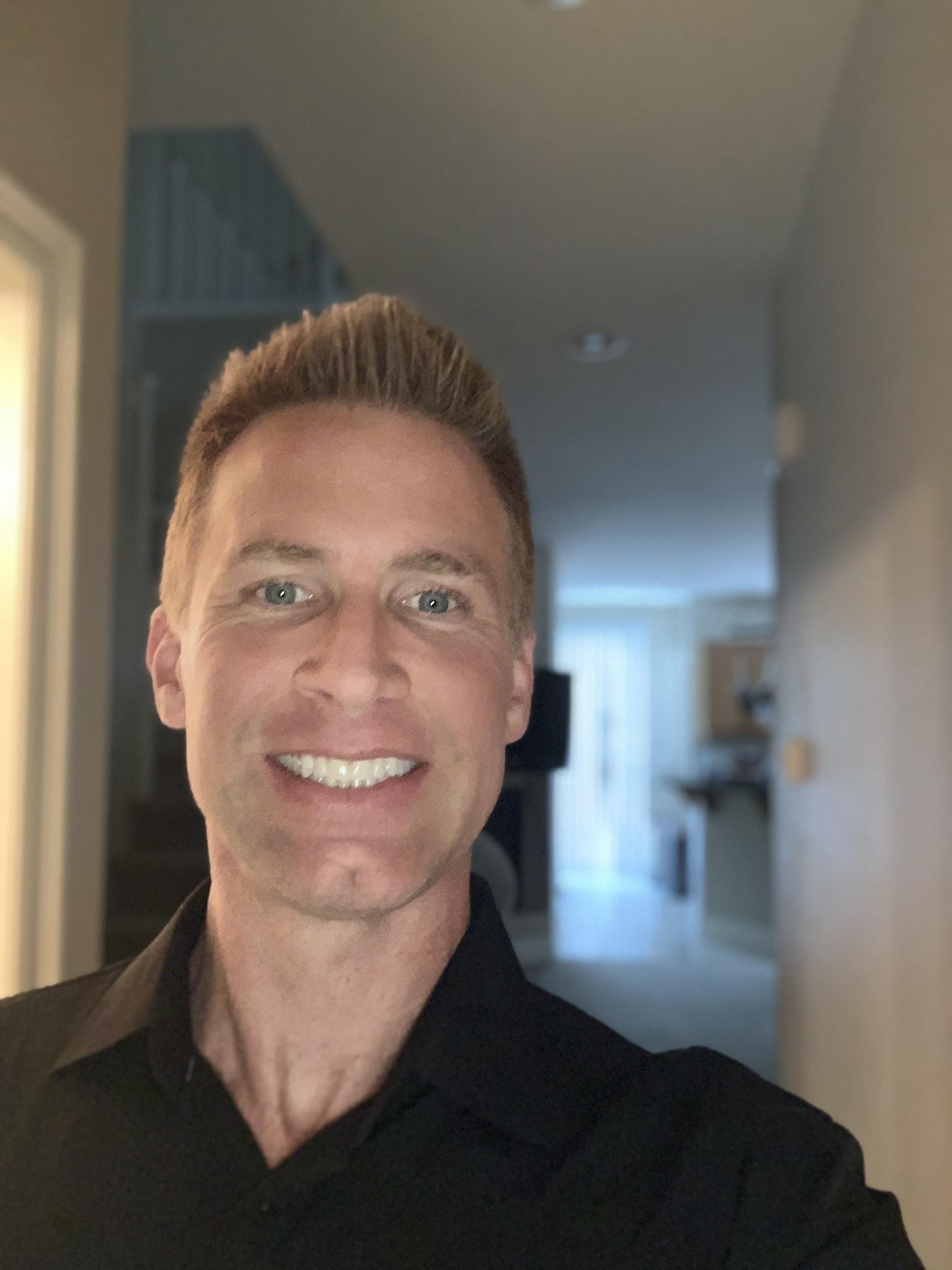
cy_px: 635
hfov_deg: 44.2
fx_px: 1173
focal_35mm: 32
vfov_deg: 56.8
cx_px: 476
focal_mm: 2.87
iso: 250
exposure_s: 1/24
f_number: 2.2
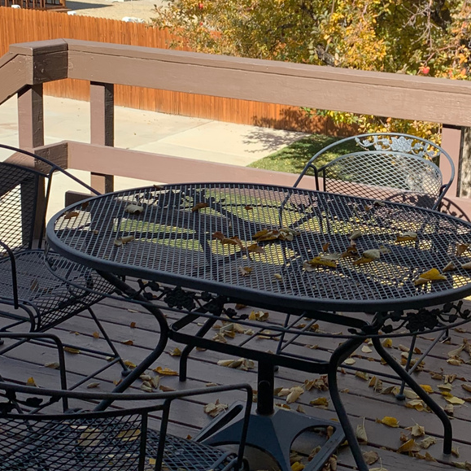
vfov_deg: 28.1
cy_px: 181
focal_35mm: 61
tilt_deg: -14.2
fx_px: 939
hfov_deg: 27.8
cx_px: 347
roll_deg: -1.8
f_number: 1.8
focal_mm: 4.25
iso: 25
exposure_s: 1/1350
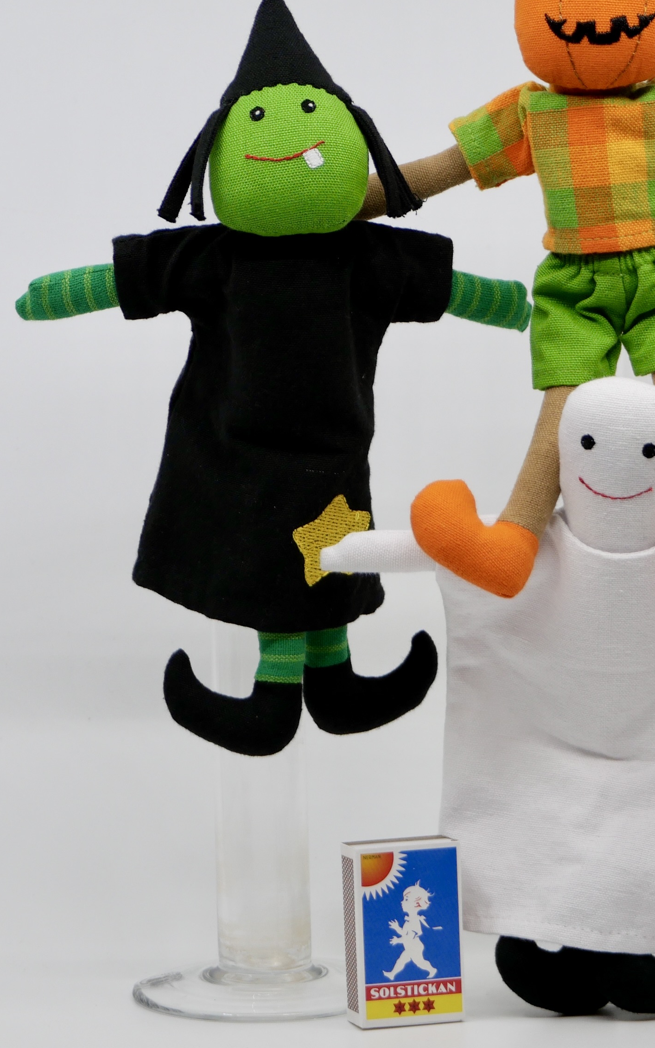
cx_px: 362
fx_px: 7455
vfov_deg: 8.0
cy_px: 470
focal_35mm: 261
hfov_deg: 5.0
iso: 200
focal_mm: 75
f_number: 4.8
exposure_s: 1/250
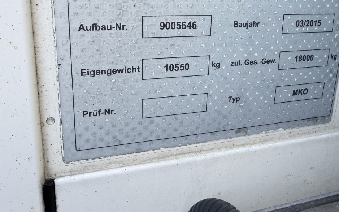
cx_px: 217
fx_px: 360
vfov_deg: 32.6
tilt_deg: -16.8
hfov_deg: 49.8
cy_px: 76
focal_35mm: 39
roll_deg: -0.8
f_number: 2.2
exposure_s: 1/190
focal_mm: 2.22
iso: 40
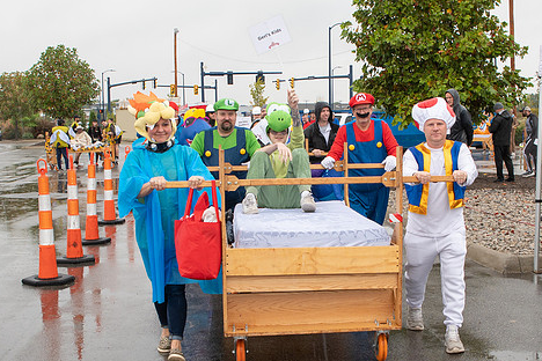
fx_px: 843
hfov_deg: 35.6
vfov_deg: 24.2
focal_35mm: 56
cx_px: 305
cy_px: 213
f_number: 7.1
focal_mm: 24
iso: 400
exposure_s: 1/200
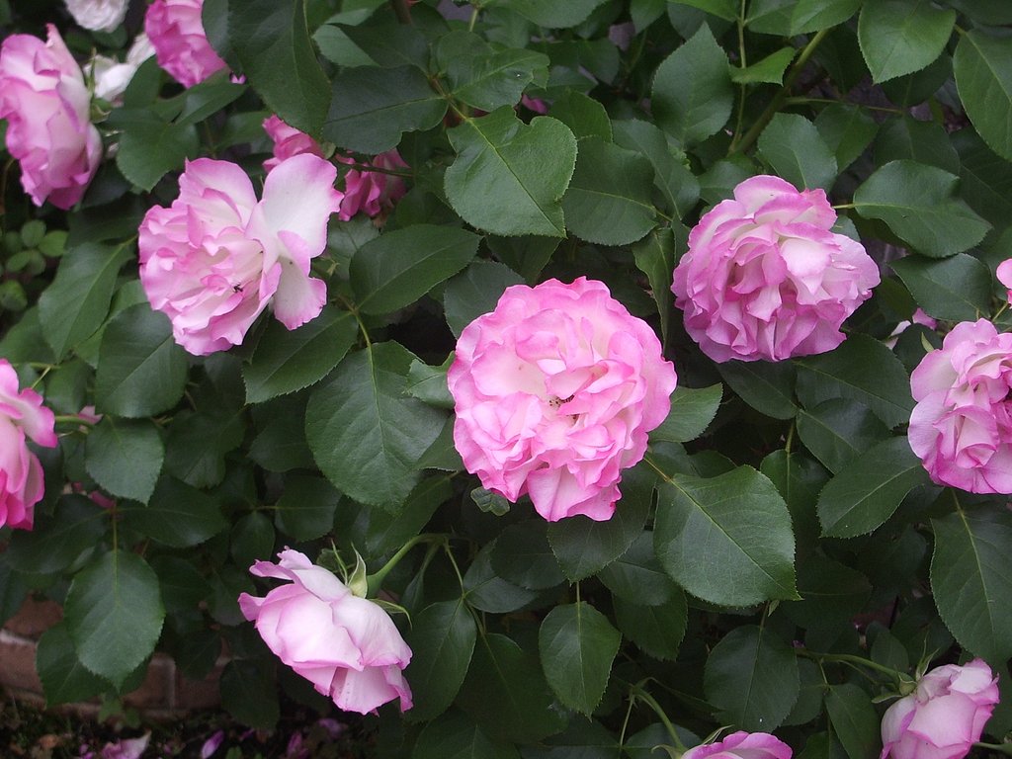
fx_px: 1813
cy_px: 380
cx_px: 506
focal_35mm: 62
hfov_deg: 31.2
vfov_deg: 23.7
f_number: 3.5
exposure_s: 1/125
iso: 100
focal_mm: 10.2
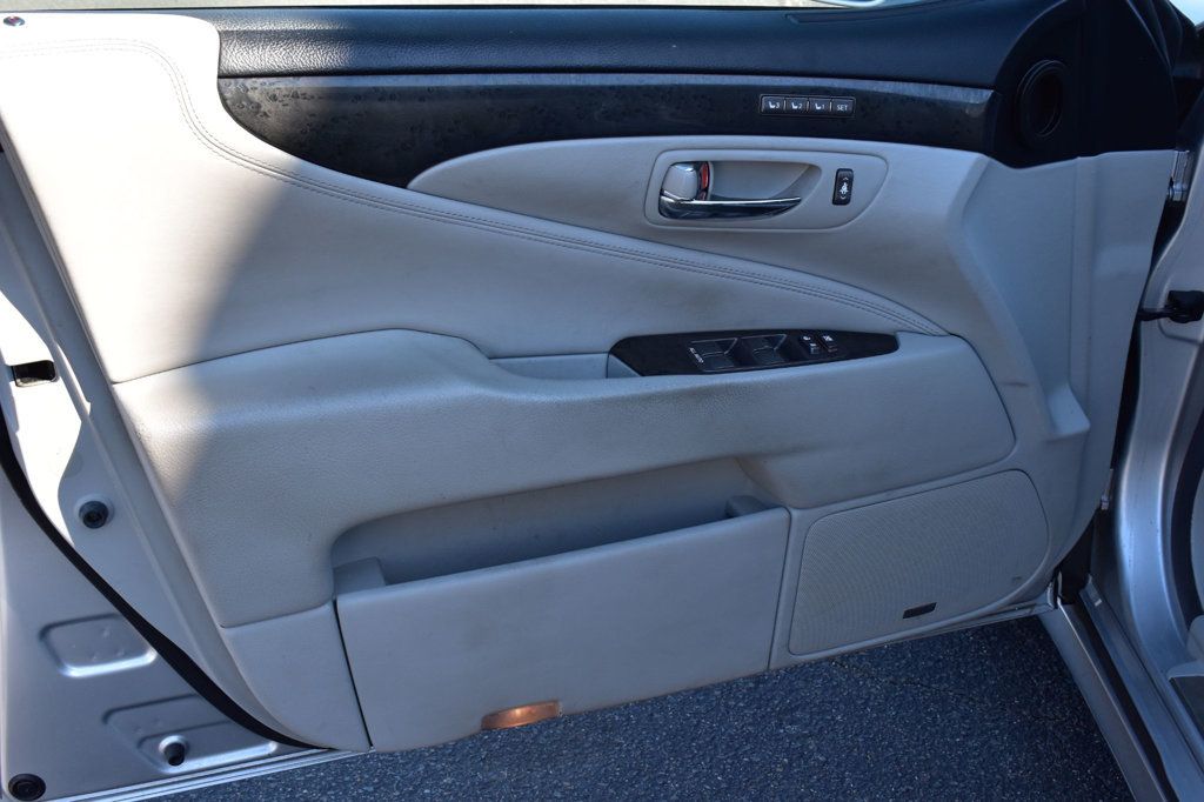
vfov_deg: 33.0
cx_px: 602
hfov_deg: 47.9
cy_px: 401
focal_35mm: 40
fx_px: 1354
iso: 400
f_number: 10
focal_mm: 27
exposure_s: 1/200
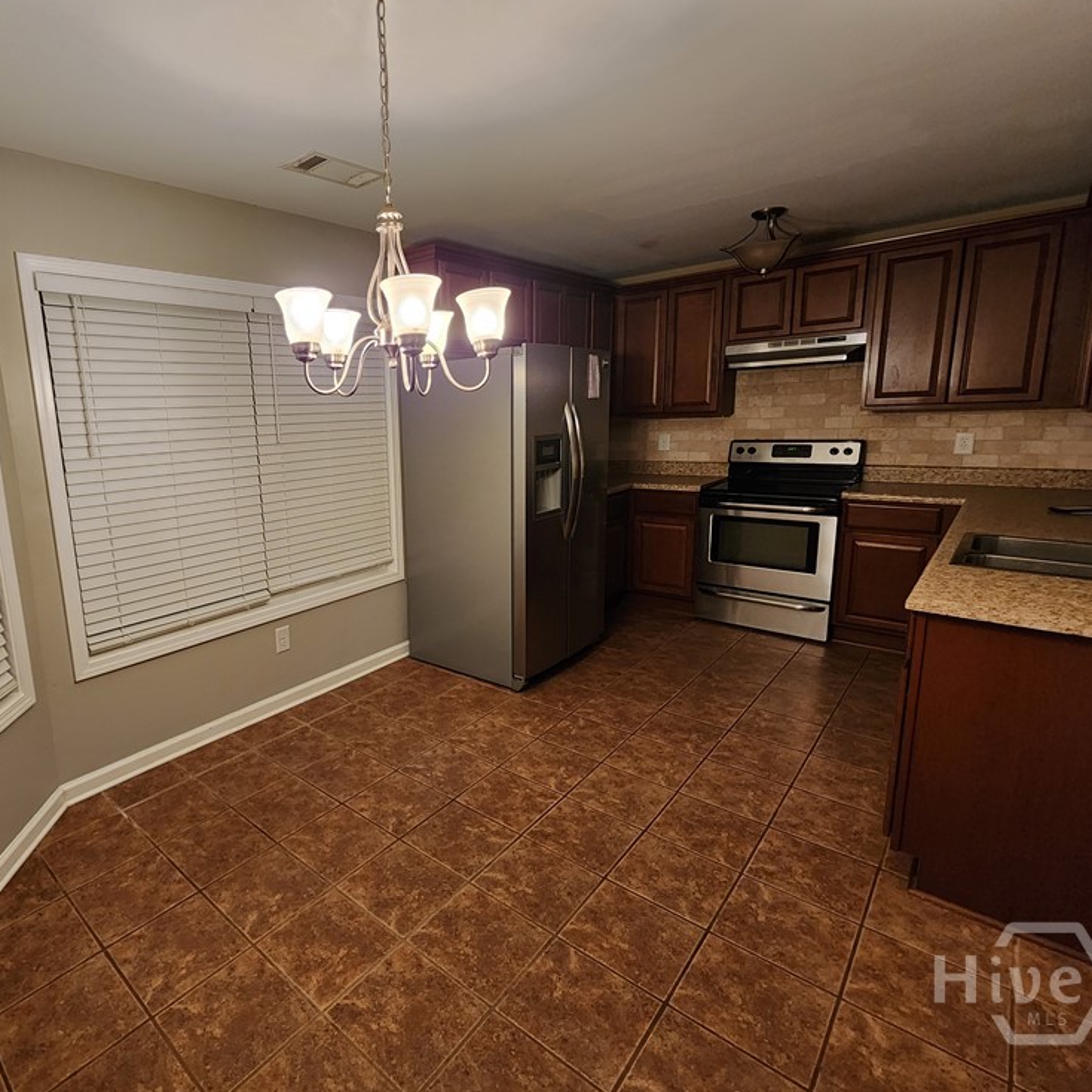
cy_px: 527
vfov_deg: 87.4
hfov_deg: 84.8
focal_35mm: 16
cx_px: 377
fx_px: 571
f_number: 2.2
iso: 320
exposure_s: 1/60
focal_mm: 2.2
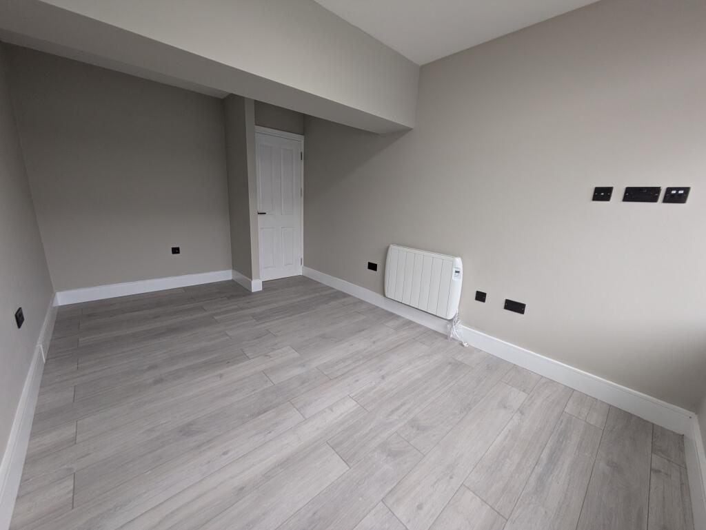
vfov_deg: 85.7
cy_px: 265
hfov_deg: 102.0
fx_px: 286
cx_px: 353
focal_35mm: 14
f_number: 2.2
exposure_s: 1/25
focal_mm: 1.83
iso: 67
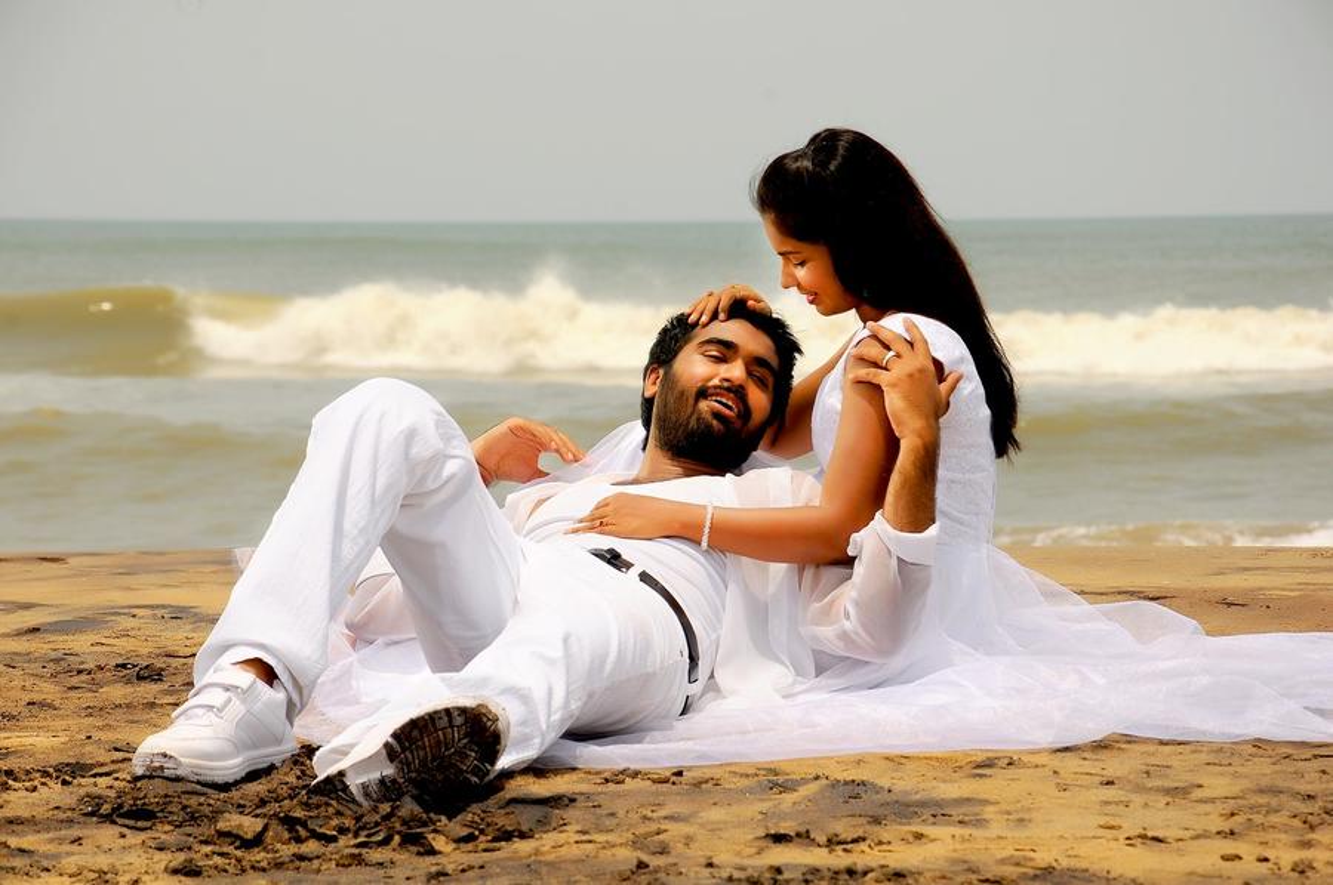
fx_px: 5437
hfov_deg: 14.0
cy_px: 442
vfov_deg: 9.3
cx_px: 666
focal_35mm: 147
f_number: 10
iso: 100
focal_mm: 98
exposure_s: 1/400
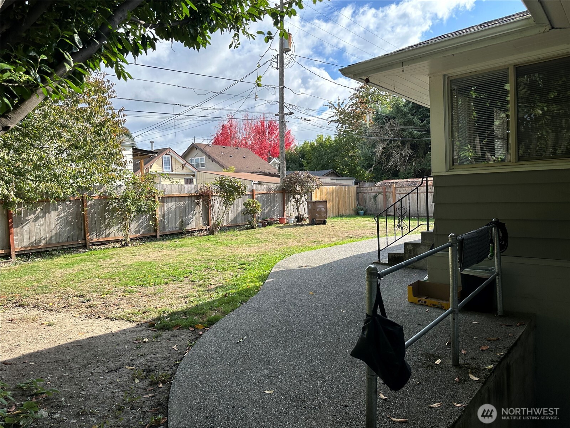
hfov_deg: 71.6
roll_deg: +1.5
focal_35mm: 24
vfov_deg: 56.8
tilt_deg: -2.5
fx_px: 395
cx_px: 285
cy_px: 214
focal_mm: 6.86
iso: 80
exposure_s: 1/1988
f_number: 1.78
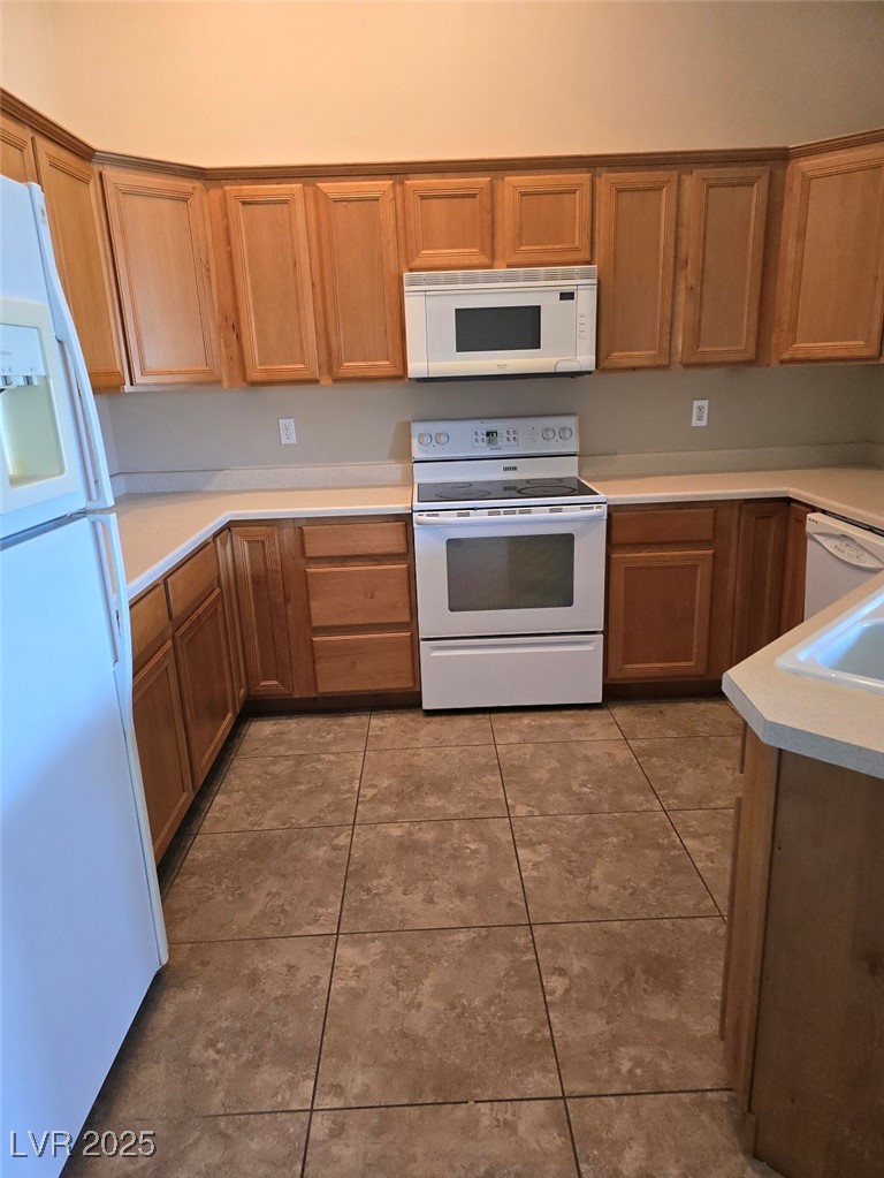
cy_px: 589
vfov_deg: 73.9
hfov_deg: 58.9
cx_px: 442
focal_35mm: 23
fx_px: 783
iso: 640
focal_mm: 6.3
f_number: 1.7
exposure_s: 1/120
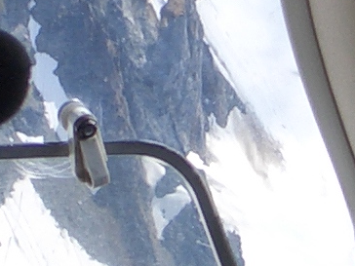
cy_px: -93
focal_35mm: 255
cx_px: 147
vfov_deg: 5.8
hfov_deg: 7.8
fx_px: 2615
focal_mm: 7.1
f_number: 4.5
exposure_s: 1/640
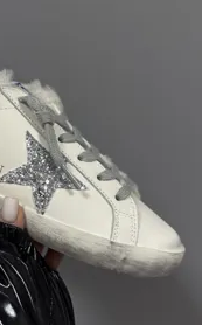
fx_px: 389
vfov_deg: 45.3
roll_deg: +1.3
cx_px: 27
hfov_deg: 28.2
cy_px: 162
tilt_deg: -7.1
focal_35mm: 44
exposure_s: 1/102
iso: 200
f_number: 1.78
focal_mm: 6.76
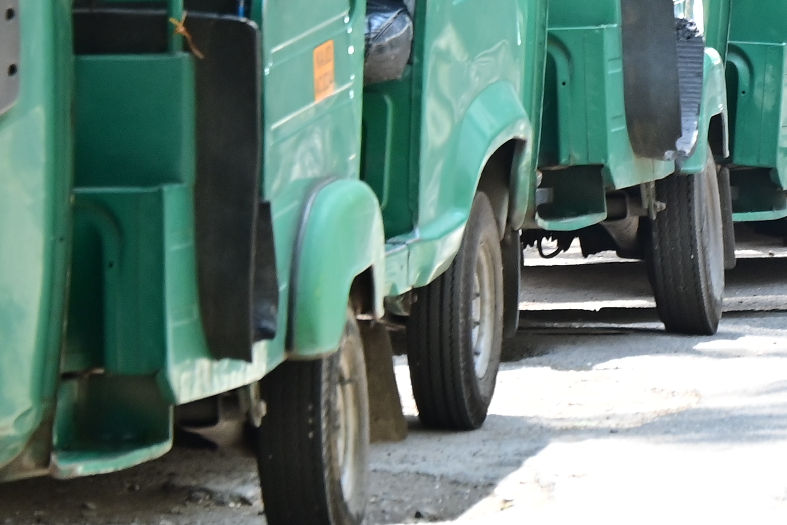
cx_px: 920
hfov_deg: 3.6
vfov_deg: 2.4
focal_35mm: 579
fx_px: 12657
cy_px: -67
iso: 800
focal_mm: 150
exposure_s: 1/200
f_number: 8
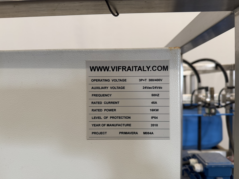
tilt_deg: -2.1
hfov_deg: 71.6
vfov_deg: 56.8
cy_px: 90
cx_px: 120
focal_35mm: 24
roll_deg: +1.2
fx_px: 166
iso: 160
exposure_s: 1/50
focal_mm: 6.76
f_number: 1.78
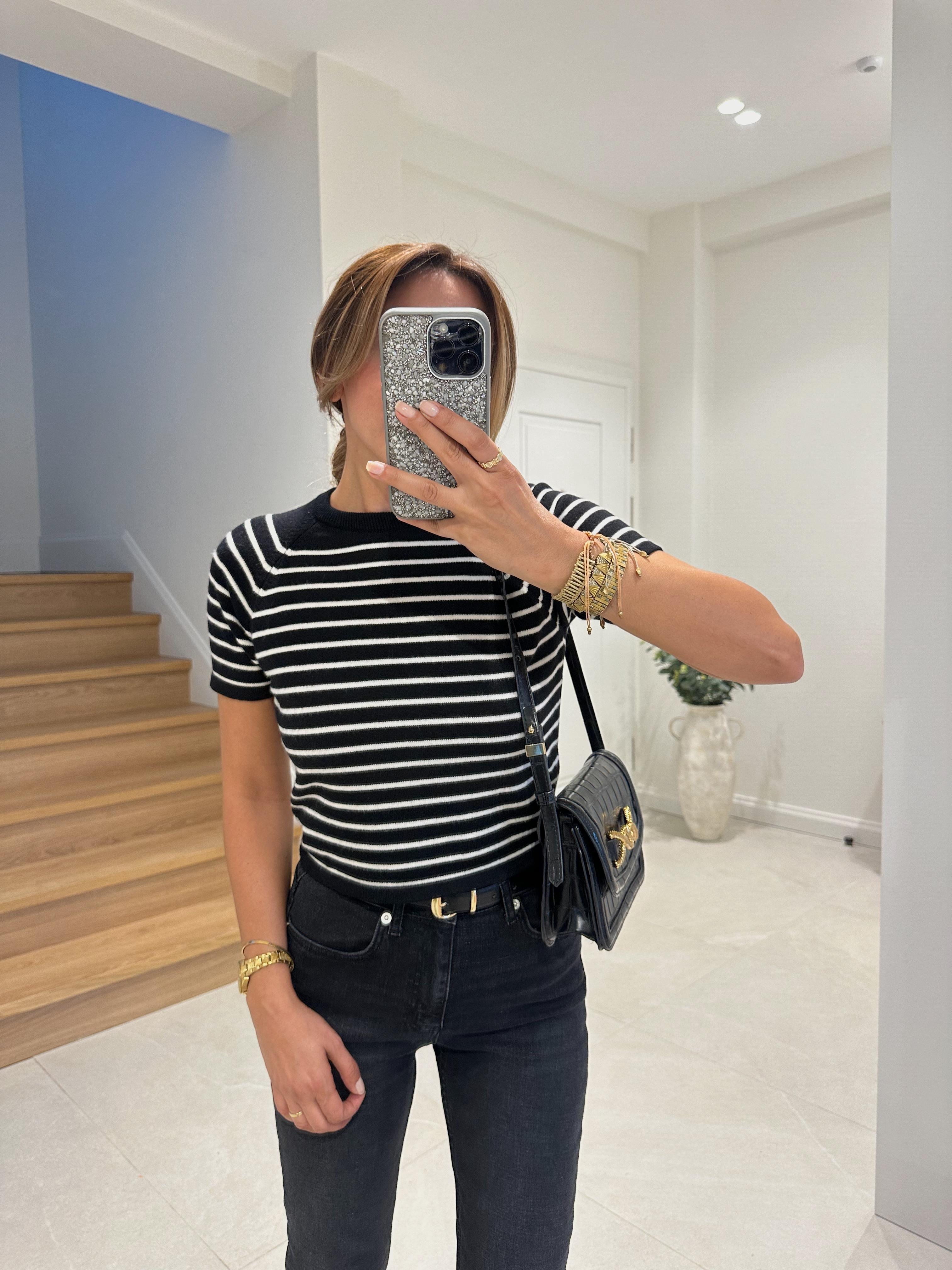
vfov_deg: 71.6
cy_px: 635
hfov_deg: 56.8
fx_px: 880
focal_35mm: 24
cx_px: 476
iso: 160
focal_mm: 6.86
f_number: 1.78
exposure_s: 1/50
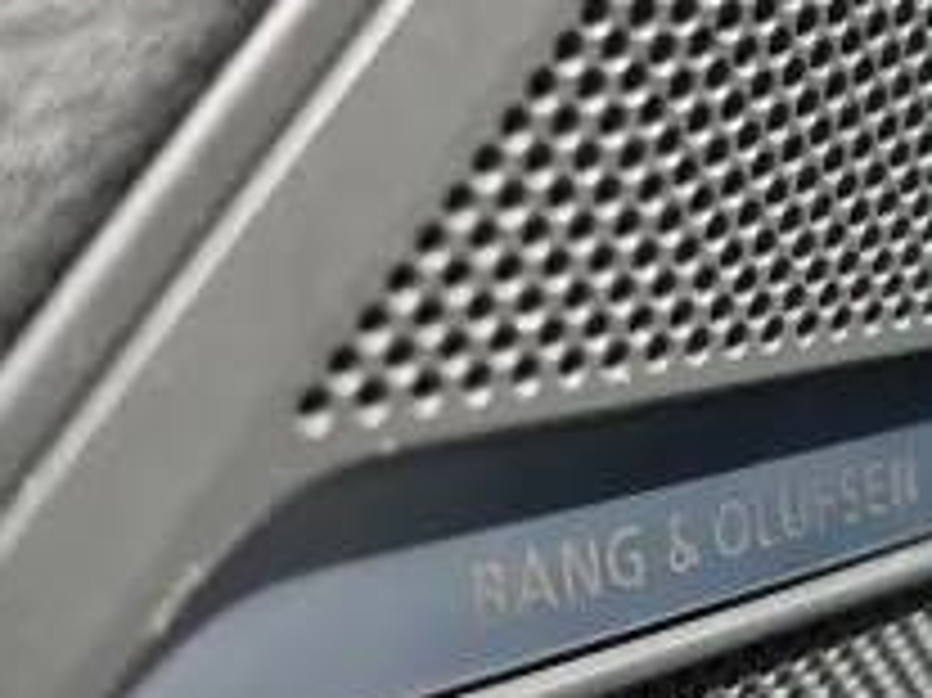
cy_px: 392
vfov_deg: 24.0
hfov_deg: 31.4
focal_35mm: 61
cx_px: 648
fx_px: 1641
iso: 50
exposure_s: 1/208
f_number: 1.4
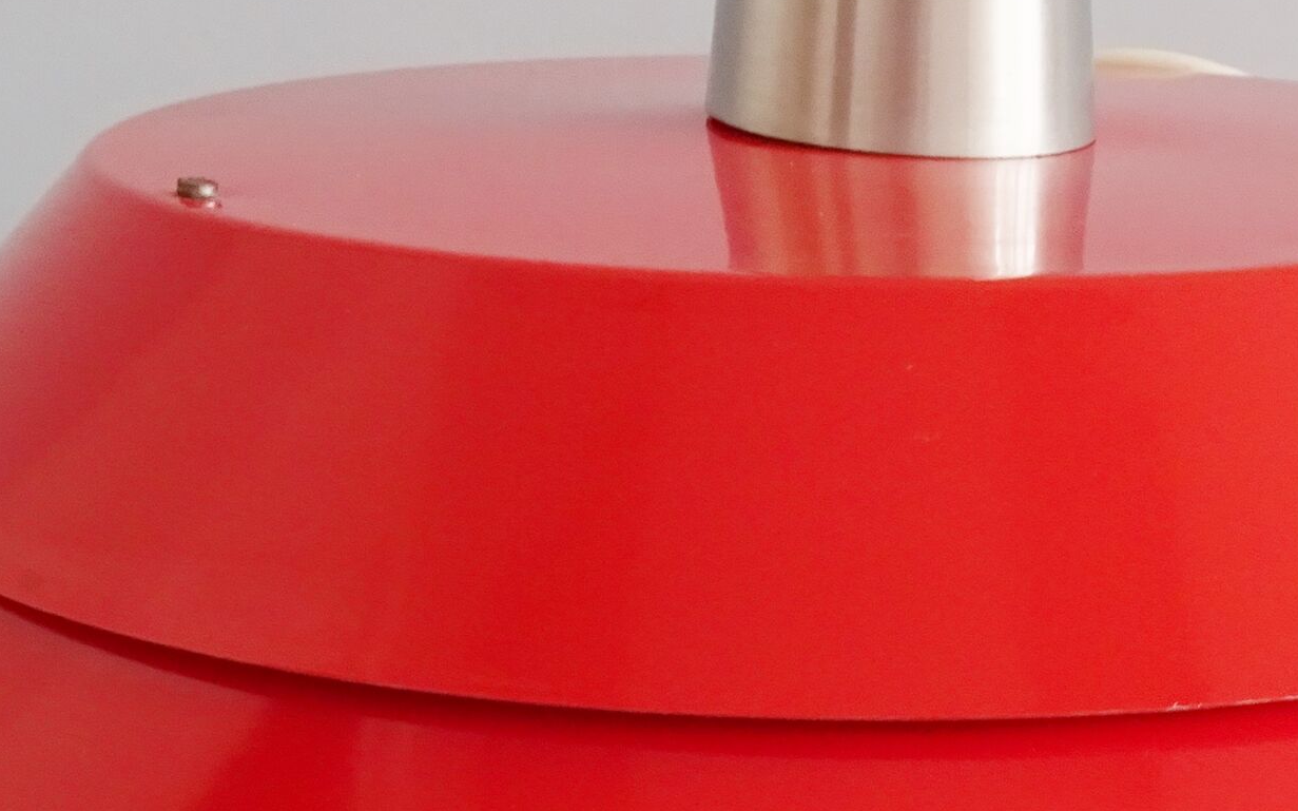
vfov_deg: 19.1
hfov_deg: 32.1
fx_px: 2193
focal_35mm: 62
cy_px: 1104
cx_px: 1035
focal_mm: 4.1
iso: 500
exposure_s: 1/30
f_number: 3.5
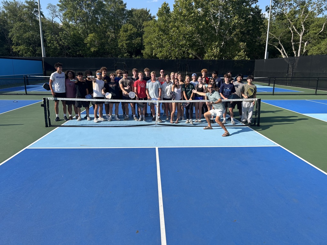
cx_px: 164
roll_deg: +0.9
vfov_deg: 53.1
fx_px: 246
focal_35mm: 26
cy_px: 122
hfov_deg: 67.3
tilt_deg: -13.1
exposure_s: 1/2994
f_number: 1.5
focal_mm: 5.7
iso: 50
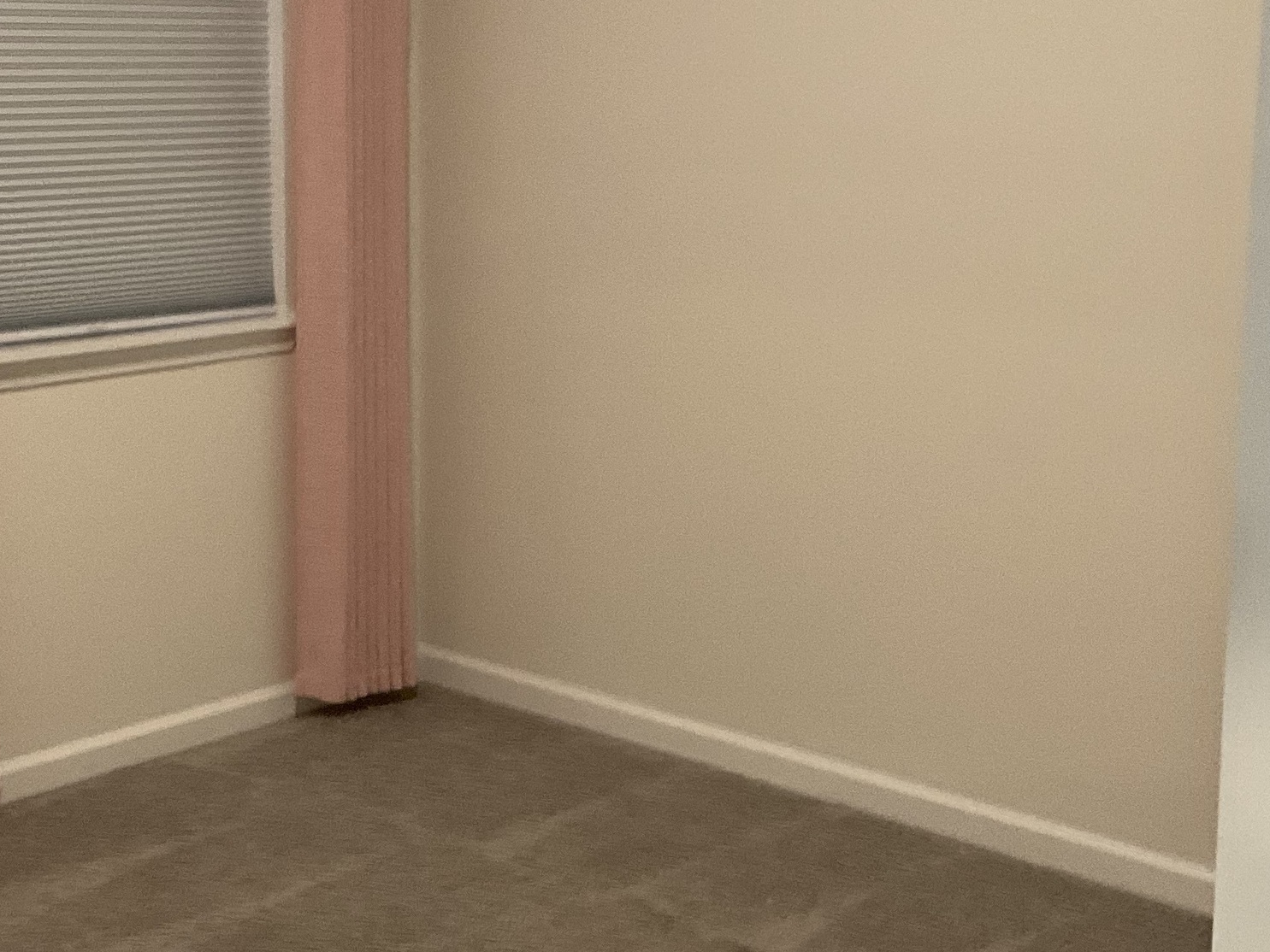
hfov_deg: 32.1
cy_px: 364
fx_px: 2201
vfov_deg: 24.4
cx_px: 547
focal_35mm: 60
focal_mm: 3
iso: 200
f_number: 1.8
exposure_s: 1/60
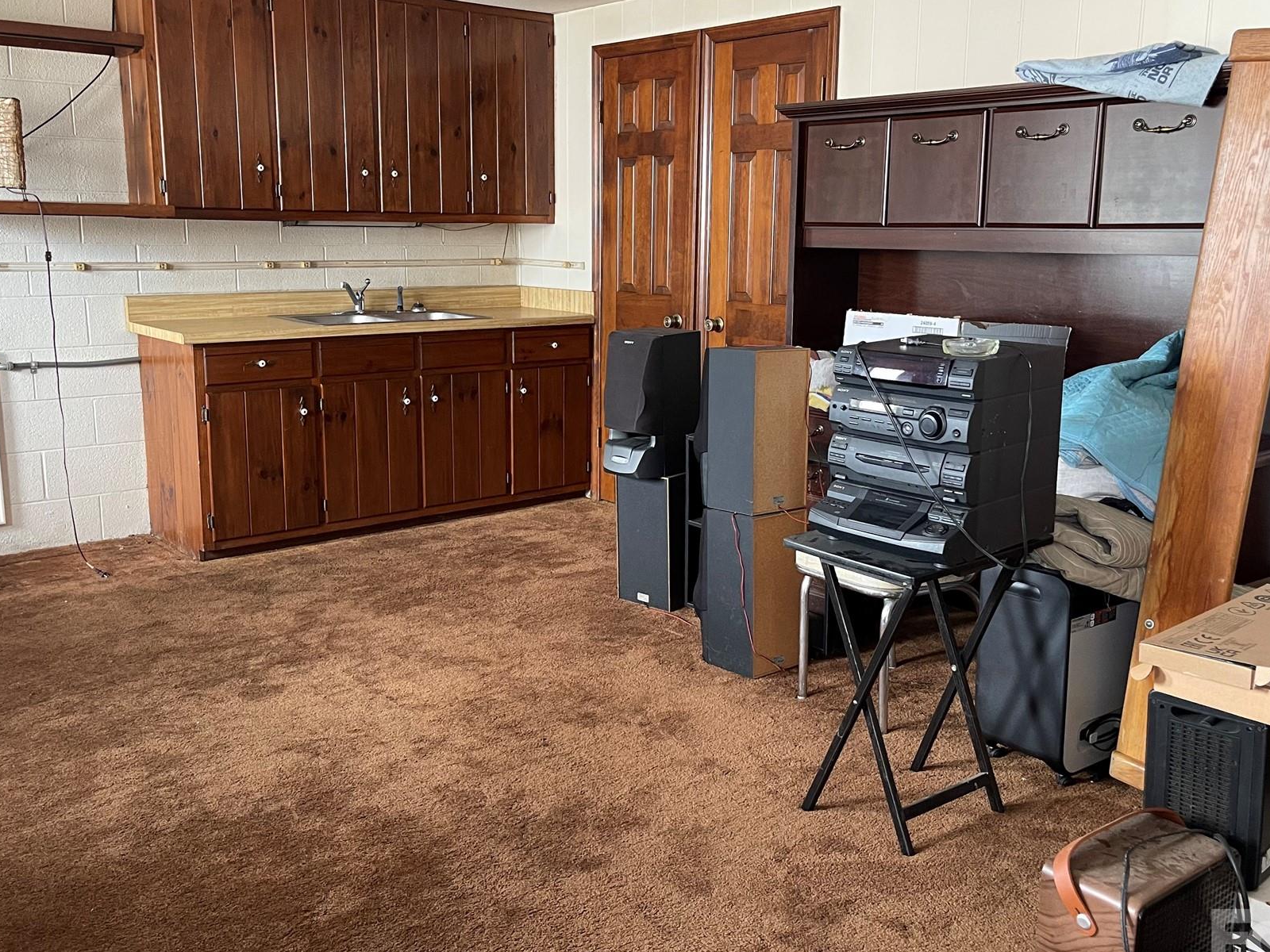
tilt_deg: -10.8
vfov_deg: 44.1
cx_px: 652
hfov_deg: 56.8
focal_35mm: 32
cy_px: 455
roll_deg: -0.3
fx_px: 1174
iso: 320
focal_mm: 5.1
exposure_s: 1/60
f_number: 1.6
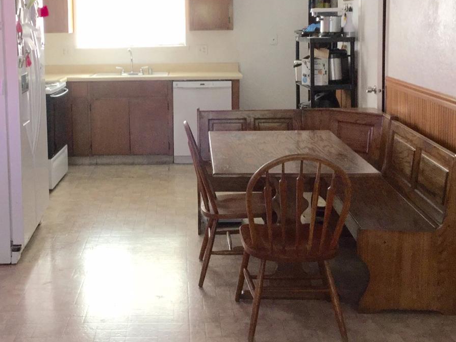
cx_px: 154
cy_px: 76
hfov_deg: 36.5
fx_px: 685
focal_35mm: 52
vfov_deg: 27.5
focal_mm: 3.3
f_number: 2.4
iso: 40
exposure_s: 1/30
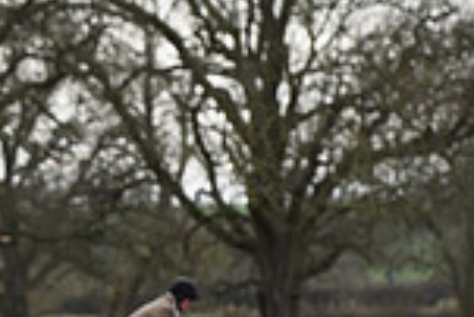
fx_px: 6326
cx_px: -430
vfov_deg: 2.9
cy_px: 543
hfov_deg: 4.2
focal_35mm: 480
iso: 1000
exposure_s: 1/1250
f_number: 5.6
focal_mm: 125
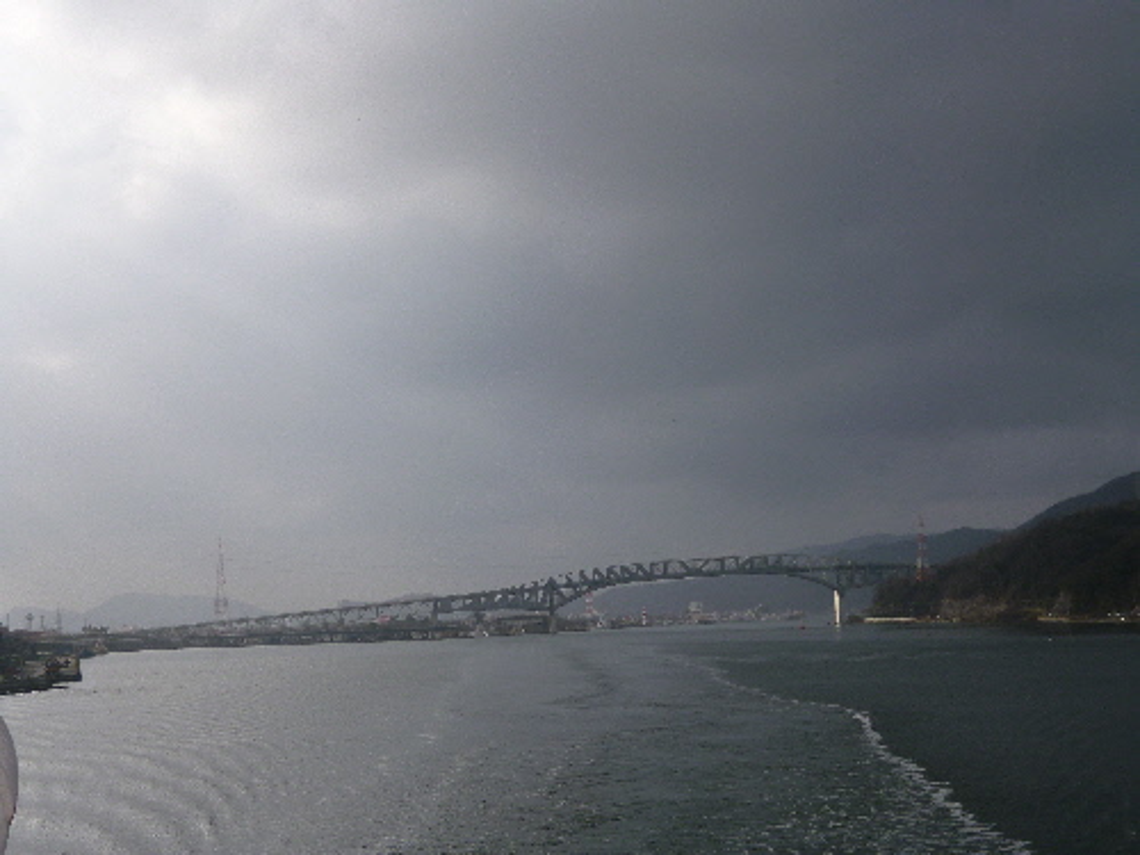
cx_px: 570
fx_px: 2042
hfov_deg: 31.2
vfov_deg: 23.7
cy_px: 428
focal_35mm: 62
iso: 100
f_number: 3.9
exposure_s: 1/800
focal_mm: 11
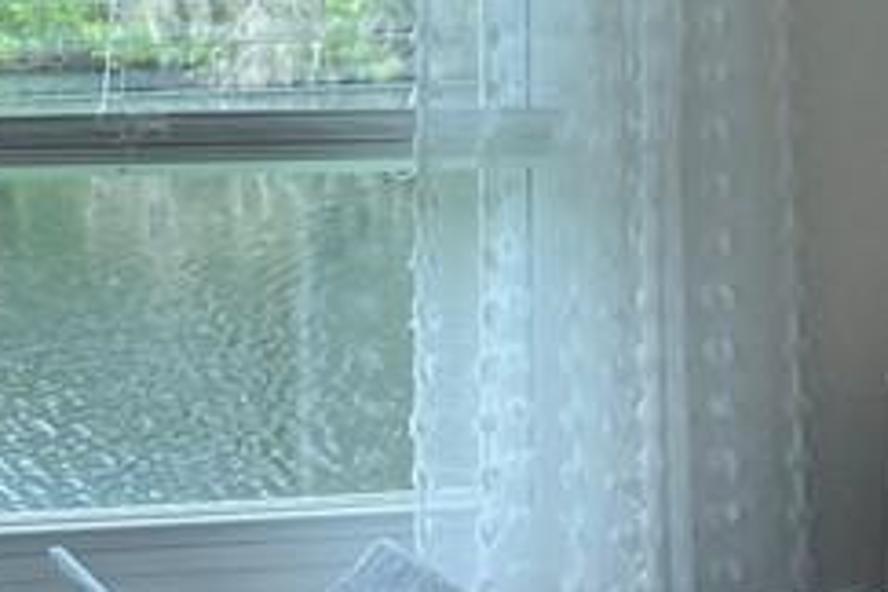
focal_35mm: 178
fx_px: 4390
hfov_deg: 11.3
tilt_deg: -2.7
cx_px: -259
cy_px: -241
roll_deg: +0.8
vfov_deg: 7.6
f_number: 1.5
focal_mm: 5.7
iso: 40
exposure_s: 1/175
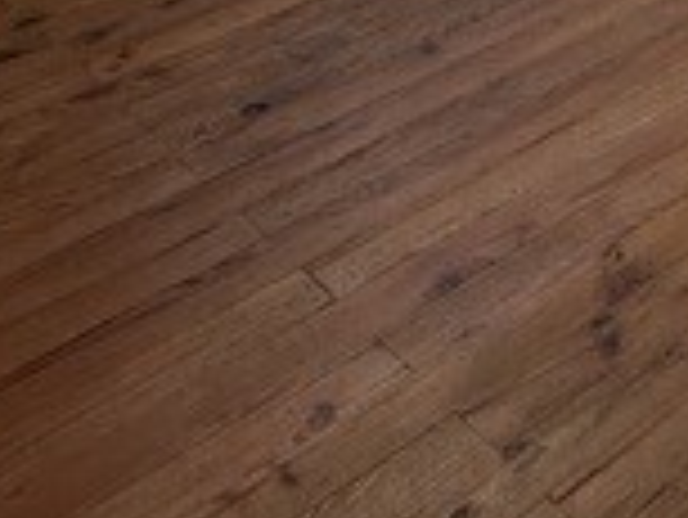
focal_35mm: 73
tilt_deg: -10.0
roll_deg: -1.6
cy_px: -518
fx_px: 1452
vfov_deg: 15.9
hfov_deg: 21.4
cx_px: 1088
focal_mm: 2.22
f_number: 2.2
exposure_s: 1/99
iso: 40
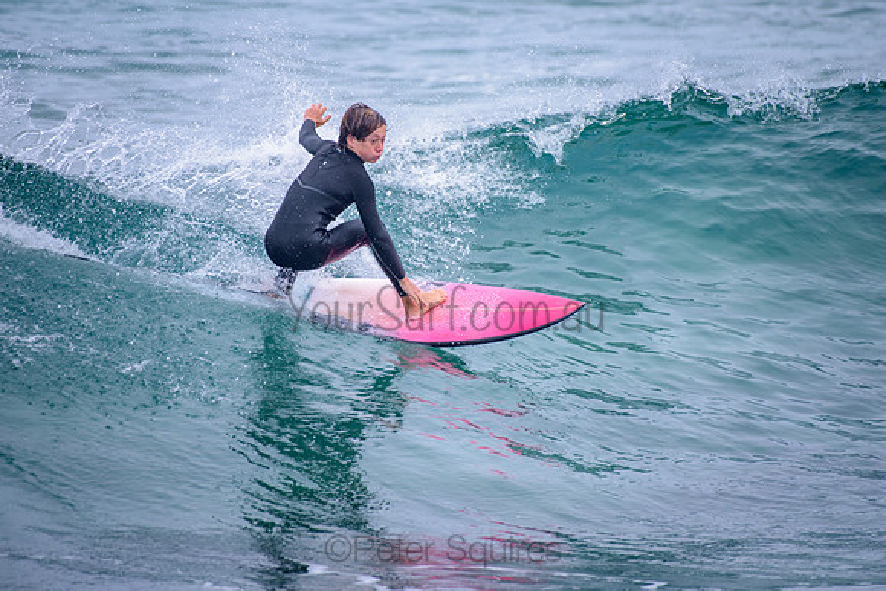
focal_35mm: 613
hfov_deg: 3.4
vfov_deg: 2.2
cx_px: 445
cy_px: 229
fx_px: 15090
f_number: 5.6
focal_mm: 500
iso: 250
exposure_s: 1/2000
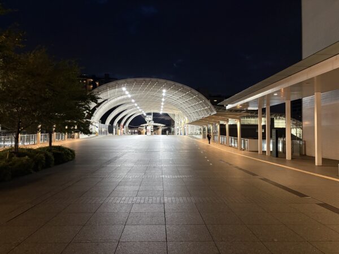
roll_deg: -0.5
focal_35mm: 26
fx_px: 255
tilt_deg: +2.4
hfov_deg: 67.3
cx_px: 170
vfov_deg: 53.1
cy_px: 127
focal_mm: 5.96
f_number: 1.6
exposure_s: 1/33
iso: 500
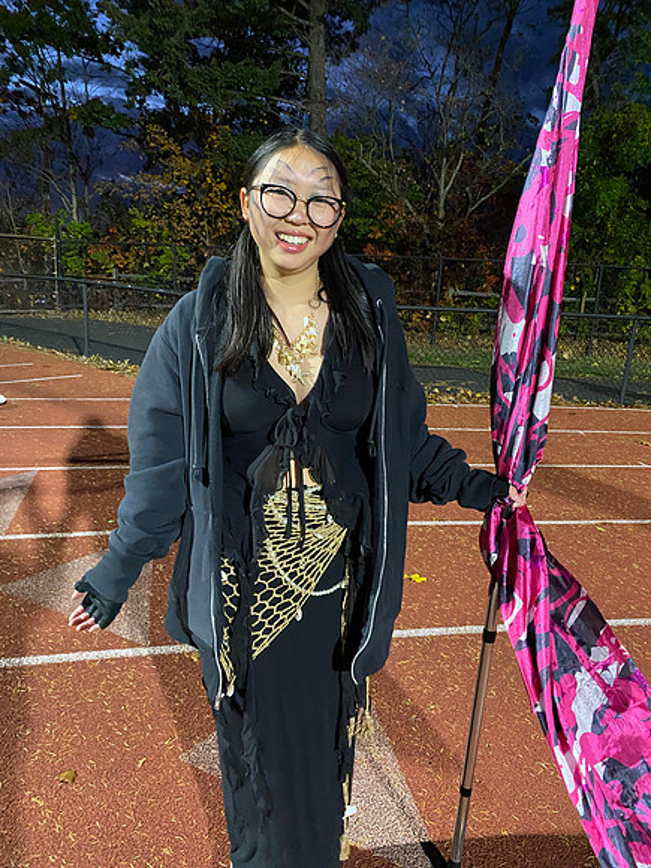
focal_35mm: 26
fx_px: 652
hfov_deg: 53.1
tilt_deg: -14.3
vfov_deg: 67.3
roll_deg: -3.7
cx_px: 326
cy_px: 434
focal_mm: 4.25
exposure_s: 1/40
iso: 500
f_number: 1.8
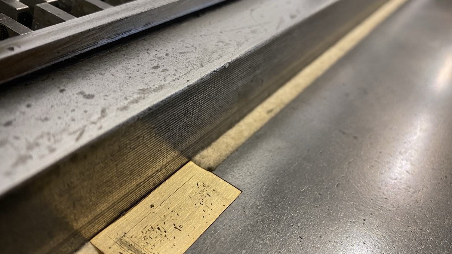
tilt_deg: -36.5
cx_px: 238
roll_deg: -11.7
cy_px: 132
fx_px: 348
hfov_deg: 66.0
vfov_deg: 40.2
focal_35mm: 29
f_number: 1.8
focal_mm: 4.25
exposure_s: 1/50
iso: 64
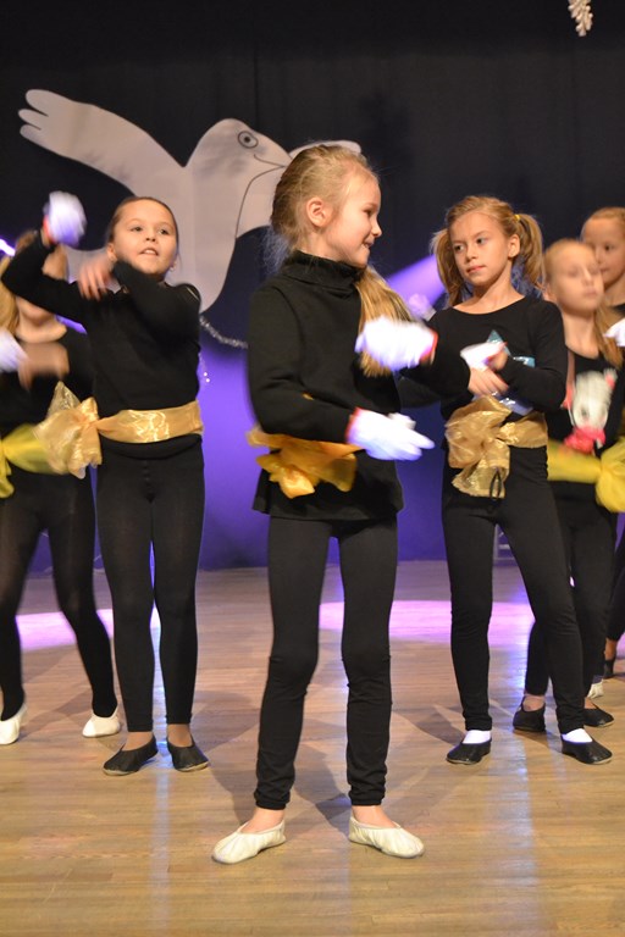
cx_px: 312
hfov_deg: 23.8
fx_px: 1484
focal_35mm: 57
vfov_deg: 35.1
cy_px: 468
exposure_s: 1/40
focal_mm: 38
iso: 3200
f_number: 4.8
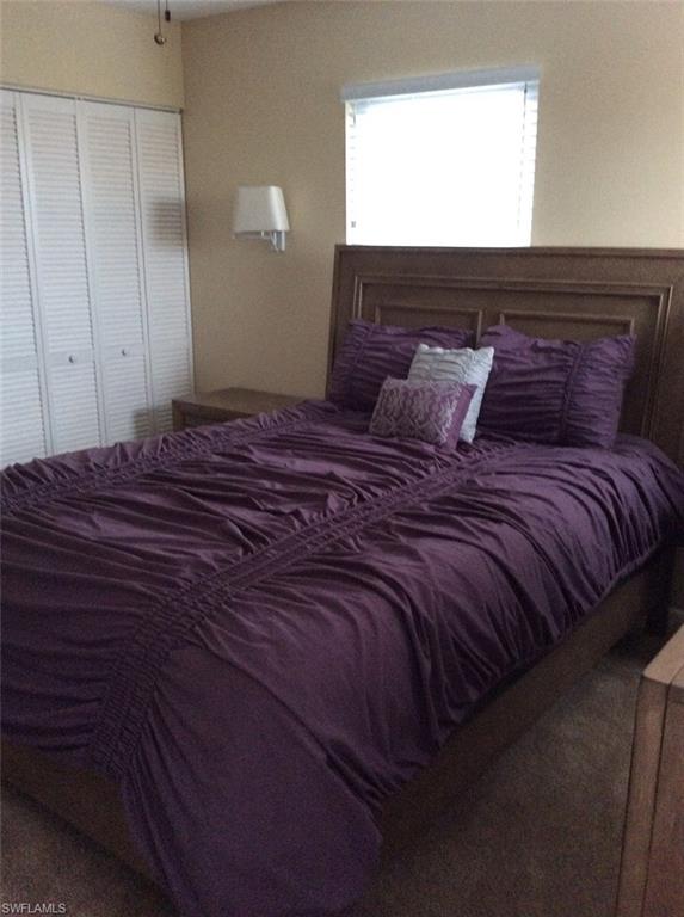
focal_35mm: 33
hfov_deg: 42.8
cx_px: 342
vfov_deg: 55.4
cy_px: 458
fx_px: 872
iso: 250
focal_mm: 3.3
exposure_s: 1/24
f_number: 2.4
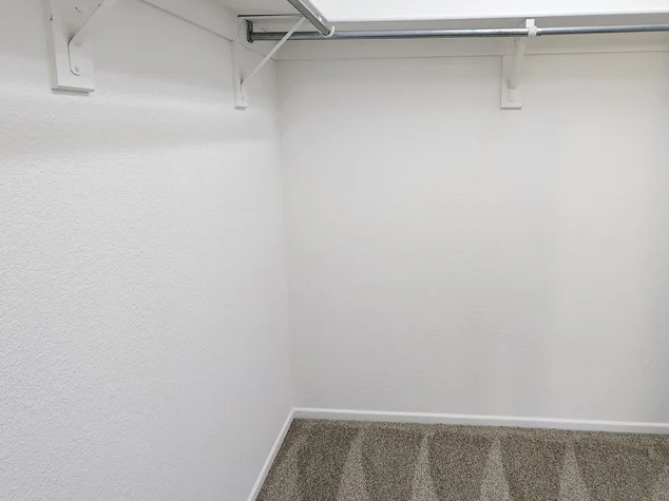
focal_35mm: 21
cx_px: 390
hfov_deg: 78.4
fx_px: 406
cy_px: 187
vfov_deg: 62.5
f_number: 2.2
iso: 100
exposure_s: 1/60
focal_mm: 2.2
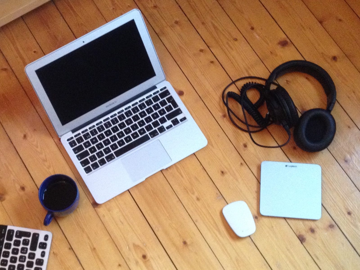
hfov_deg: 52.6
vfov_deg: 40.7
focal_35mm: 35
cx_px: 180
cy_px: 135
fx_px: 364
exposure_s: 1/15
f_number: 2.4
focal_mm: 4.28
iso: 400
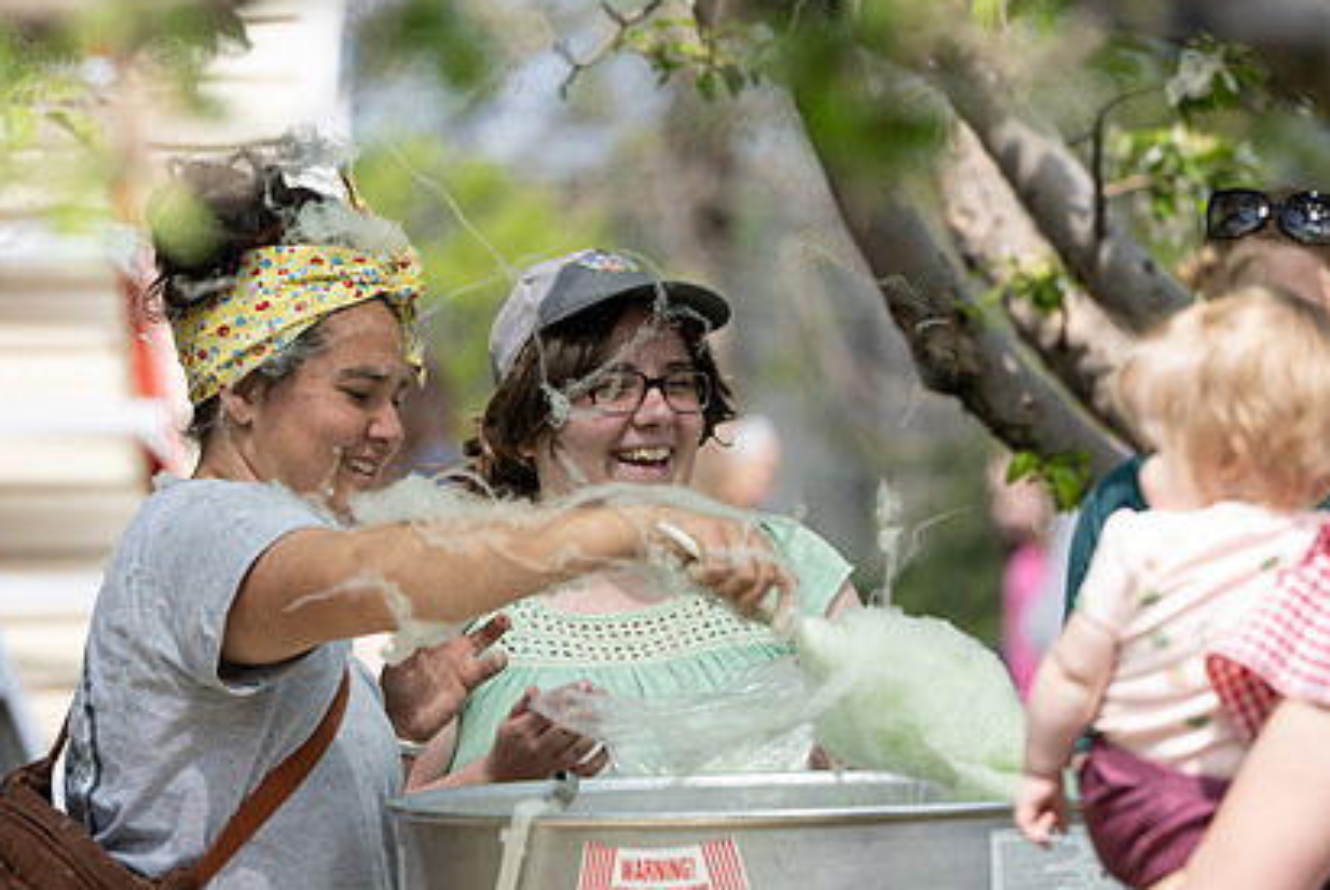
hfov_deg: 7.7
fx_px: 9874
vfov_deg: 5.2
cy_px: 379
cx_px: 605
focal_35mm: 267
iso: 200
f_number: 4
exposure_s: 1/640
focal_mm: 180
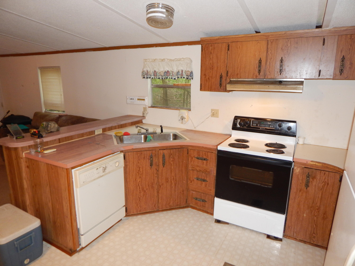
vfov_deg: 61.1
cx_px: 178
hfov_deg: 76.4
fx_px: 226
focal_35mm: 22
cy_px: 133
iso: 200
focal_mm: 4
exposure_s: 1/30
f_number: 3
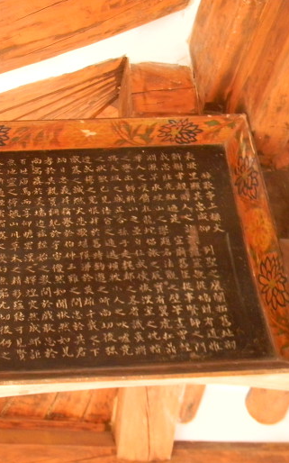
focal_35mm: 52
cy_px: 236
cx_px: -5
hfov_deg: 23.7
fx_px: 656
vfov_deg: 38.9
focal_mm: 6.4
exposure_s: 1/9.3
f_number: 3.7
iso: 460
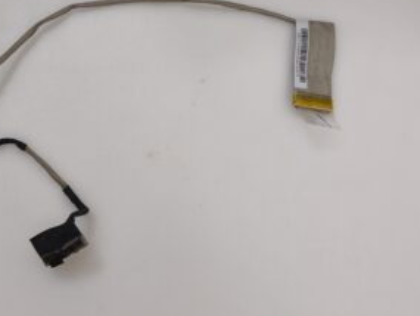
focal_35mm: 43
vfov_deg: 33.5
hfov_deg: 43.6
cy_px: 126
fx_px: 522
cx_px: 165
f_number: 1.6
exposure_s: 1/50
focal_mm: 6.57
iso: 320
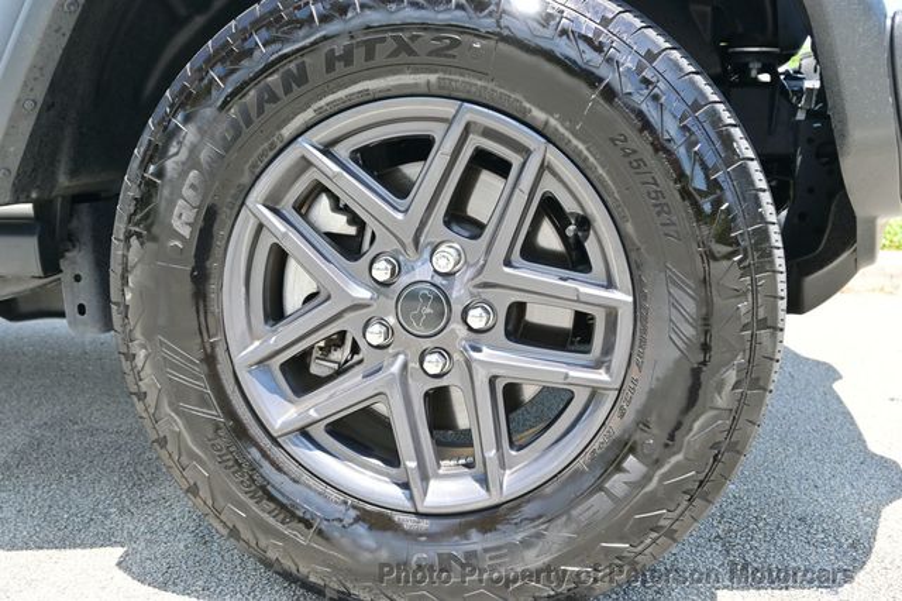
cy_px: 300
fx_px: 995
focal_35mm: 40
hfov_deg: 48.7
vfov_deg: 33.6
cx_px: 451
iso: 100
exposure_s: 1/125
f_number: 5.6
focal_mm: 26.5
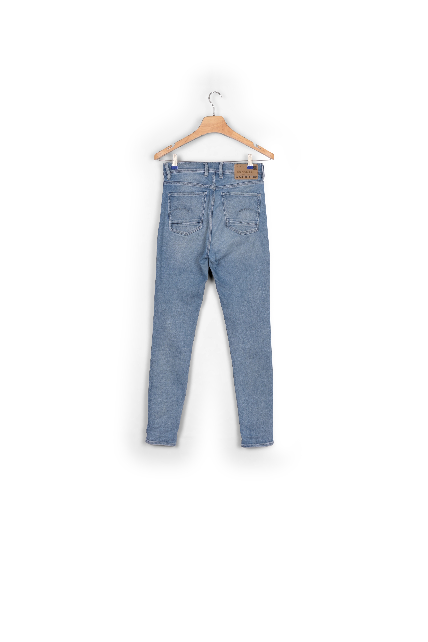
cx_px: 214
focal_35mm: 38
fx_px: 678
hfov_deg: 35.0
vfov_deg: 50.7
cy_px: 321
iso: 100
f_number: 13
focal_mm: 38
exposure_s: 1/125
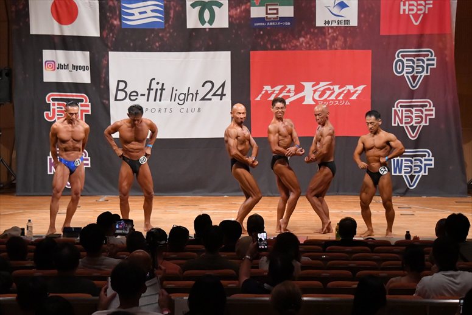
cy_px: 158
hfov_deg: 16.7
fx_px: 1612
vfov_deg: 11.1
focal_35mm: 123
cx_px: 236
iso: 9000
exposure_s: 1/400
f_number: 5.6
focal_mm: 82
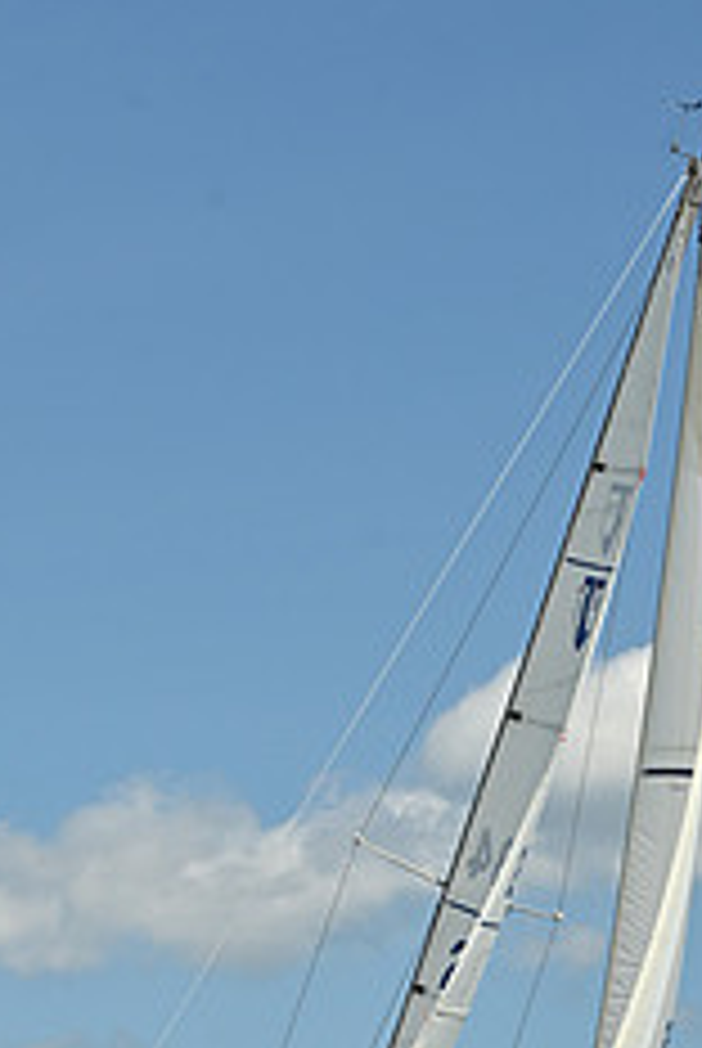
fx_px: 5074
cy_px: 954
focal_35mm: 174
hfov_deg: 7.9
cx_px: 340
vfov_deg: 11.7
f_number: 9
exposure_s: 1/1250
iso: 250
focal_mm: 70
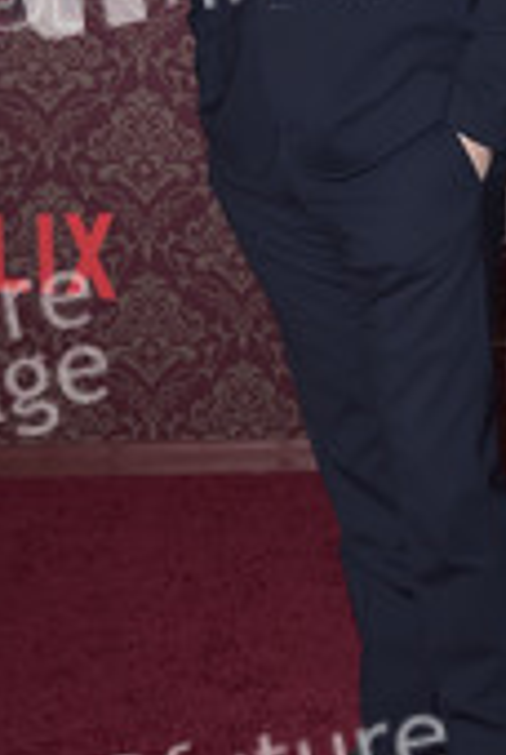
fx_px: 2562
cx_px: 366
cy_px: 155
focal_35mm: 122
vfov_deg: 16.6
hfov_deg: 11.3
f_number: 6.3
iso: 400
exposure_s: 1/250
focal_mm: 52
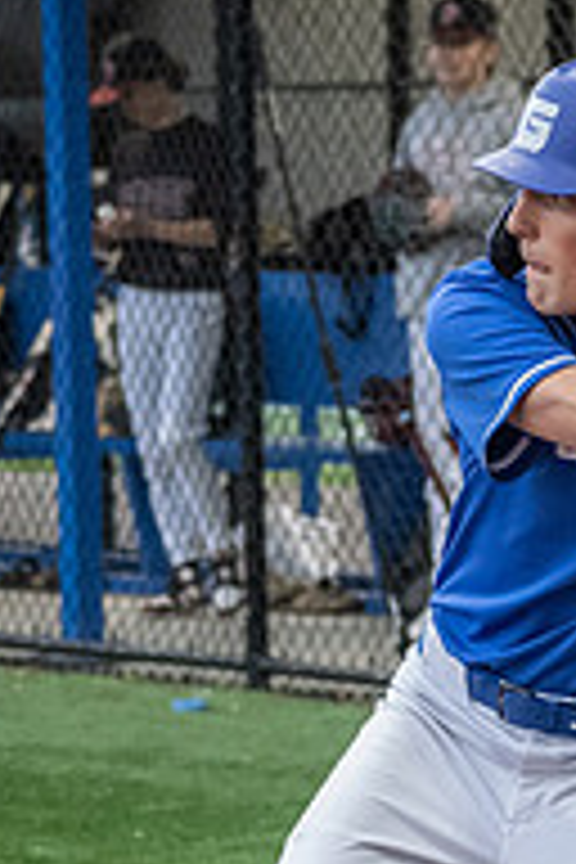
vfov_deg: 6.8
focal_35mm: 301
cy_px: 593
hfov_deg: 4.6
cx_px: 364
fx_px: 7223
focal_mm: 80
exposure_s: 1/1000
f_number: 4.5
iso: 6400
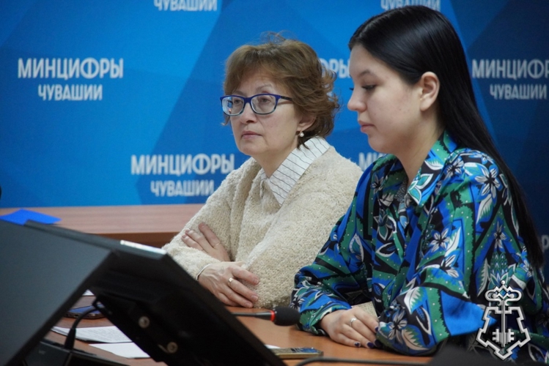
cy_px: 183
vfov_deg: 6.8
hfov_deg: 10.2
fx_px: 3089
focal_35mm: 202
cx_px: 274
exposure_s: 1/250
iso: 5000
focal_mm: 135
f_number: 5.6
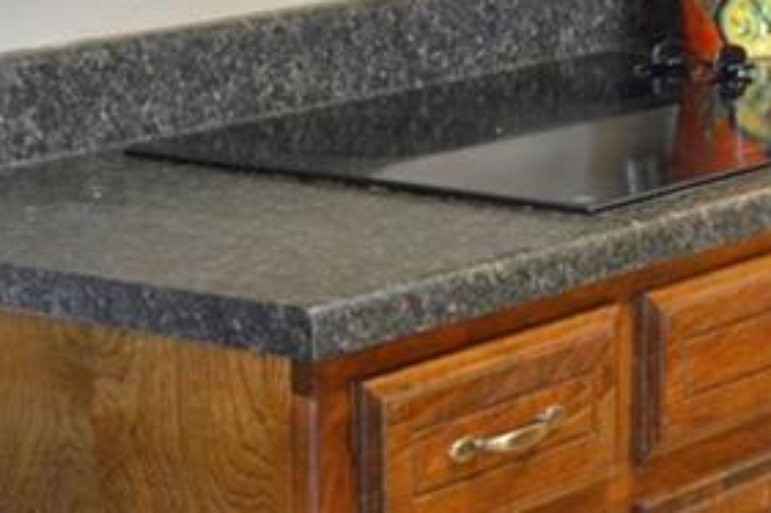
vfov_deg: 8.9
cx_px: 782
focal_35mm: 153
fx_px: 3275
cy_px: -3
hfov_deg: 13.2
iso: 1600
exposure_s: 1/60
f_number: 4
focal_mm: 28
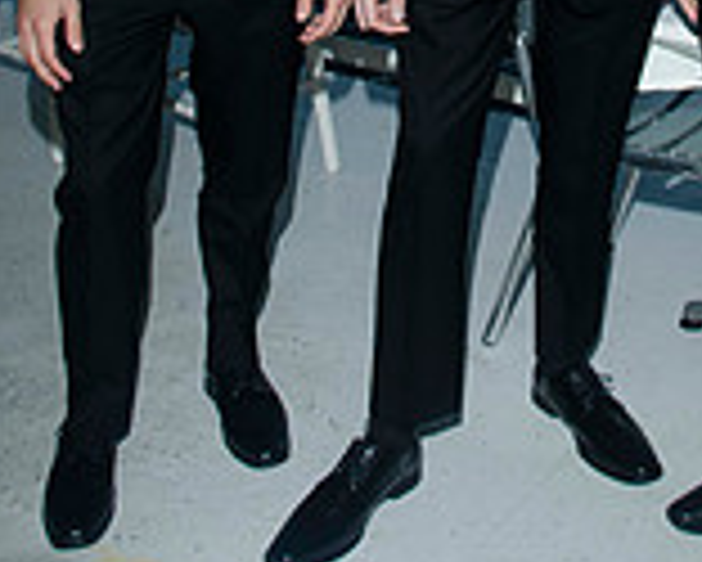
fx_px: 1518
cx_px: 580
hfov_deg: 25.5
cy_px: -234
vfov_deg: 18.9
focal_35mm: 73
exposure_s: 1/250
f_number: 5.6
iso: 100
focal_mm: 18
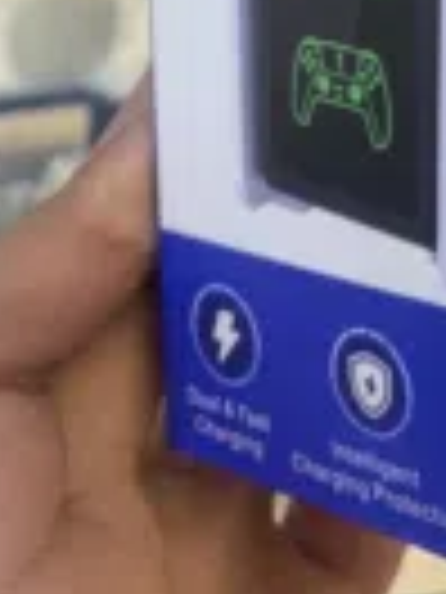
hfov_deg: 17.9
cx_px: 514
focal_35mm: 79
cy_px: -288
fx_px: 1357
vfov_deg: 21.1
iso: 50
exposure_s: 1/100
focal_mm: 4.25
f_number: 1.8
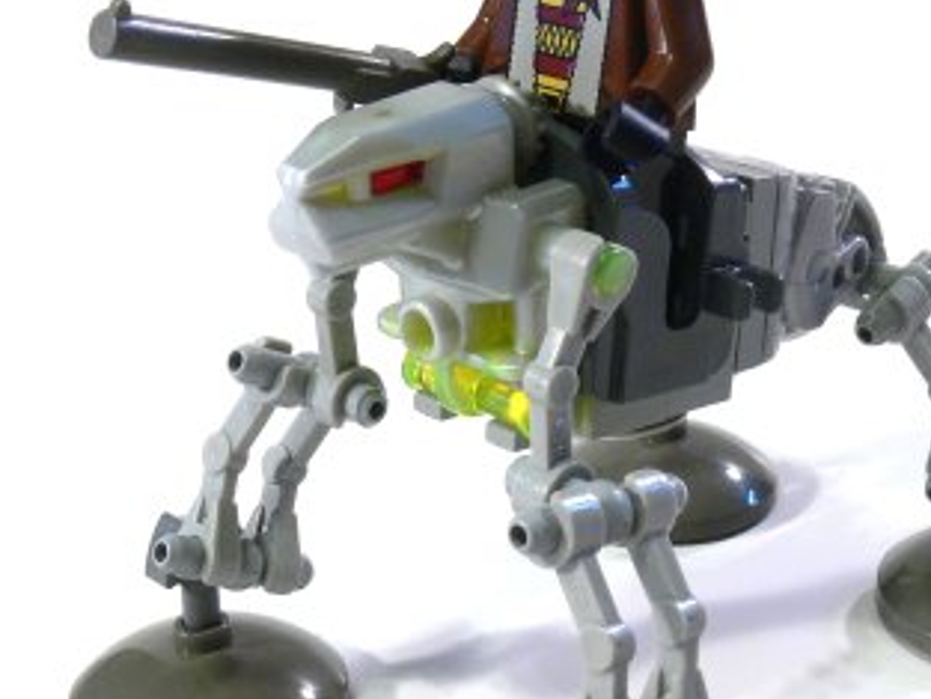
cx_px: 541
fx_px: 1803
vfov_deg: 21.9
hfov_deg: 28.9
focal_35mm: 67
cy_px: 306
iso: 80
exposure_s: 1/2.5
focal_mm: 7.4
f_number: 7.1
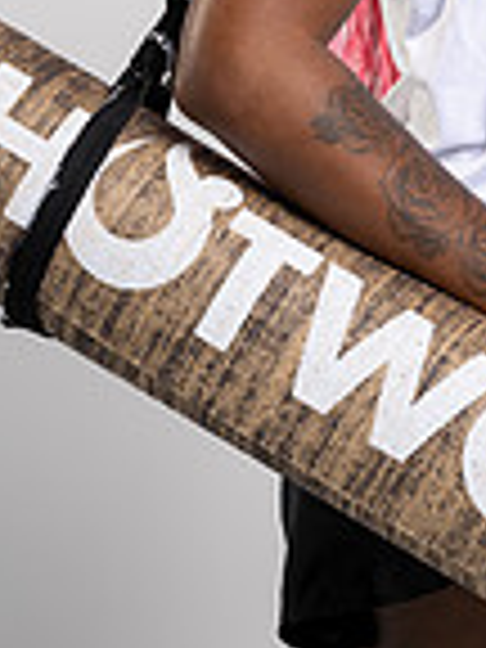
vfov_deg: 7.7
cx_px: 436
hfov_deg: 5.8
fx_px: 4792
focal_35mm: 256
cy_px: -99
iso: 200
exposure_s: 1/160
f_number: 4
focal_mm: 85
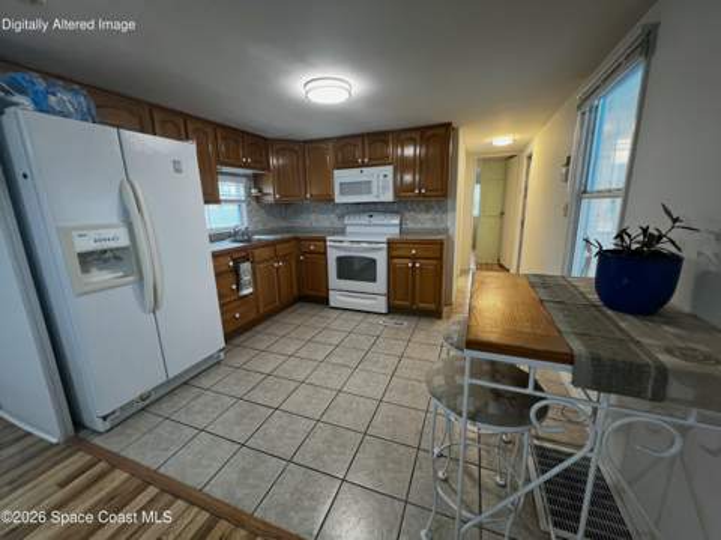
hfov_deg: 106.2
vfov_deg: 89.8
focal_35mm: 13
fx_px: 271
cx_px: 360
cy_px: 270
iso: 125
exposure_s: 1/60
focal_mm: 1.57
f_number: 1.8
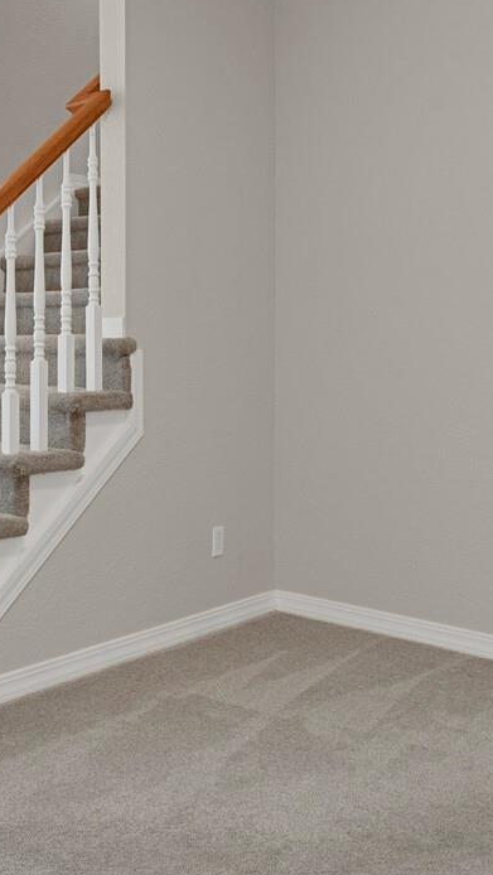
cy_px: 354
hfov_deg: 27.4
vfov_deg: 49.1
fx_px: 952
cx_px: 4
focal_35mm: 41
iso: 250
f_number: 8
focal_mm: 17
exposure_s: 1.3
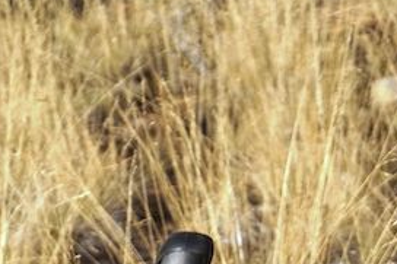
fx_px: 2877
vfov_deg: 5.2
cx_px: 496
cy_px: 357
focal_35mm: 261
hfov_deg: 7.8
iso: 200
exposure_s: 1/640
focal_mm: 43
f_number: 5.6
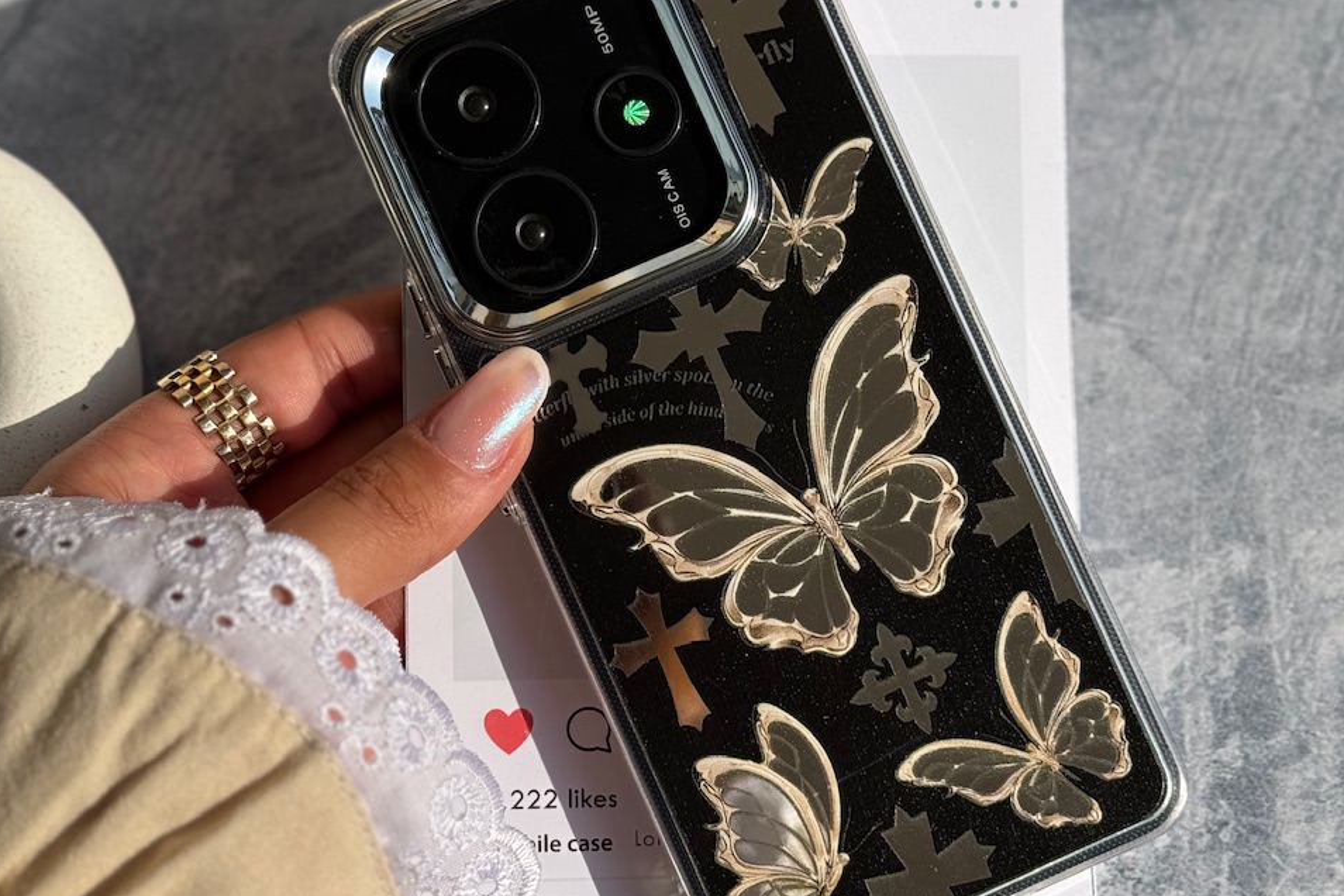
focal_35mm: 67
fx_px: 2501
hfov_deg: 30.1
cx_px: 669
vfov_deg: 20.3
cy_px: 404
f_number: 1.78
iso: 100
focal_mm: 6.76
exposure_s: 1/6024
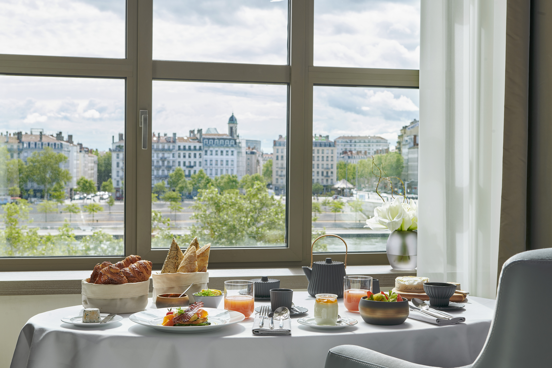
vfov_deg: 24.6
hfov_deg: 36.2
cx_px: 276
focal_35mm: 55
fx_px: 843
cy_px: 184
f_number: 11
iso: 100
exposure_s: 1/30
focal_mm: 55
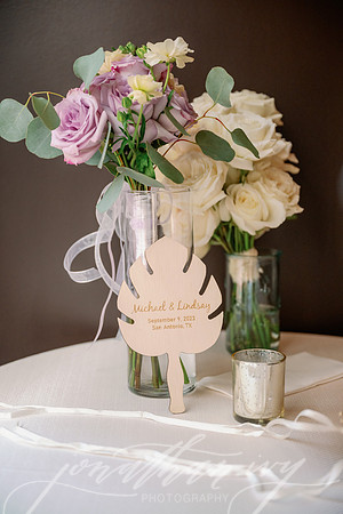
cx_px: 172
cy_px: 257
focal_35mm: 63
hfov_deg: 21.6
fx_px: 900
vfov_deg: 31.9
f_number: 2.8
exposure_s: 1/400
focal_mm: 63
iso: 800
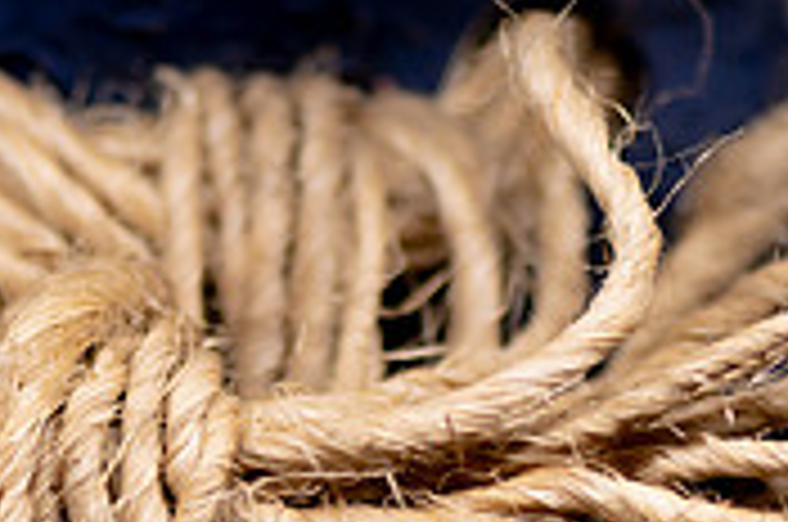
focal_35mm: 393
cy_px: 735
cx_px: 307
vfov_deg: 3.5
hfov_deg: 5.3
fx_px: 8587
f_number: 3.2
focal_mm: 105
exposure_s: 1/250
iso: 320
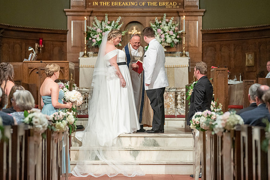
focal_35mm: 140
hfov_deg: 14.6
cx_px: 134
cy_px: 87
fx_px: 1051
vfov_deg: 9.8
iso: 2000
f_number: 3.2
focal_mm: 128
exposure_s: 1/200
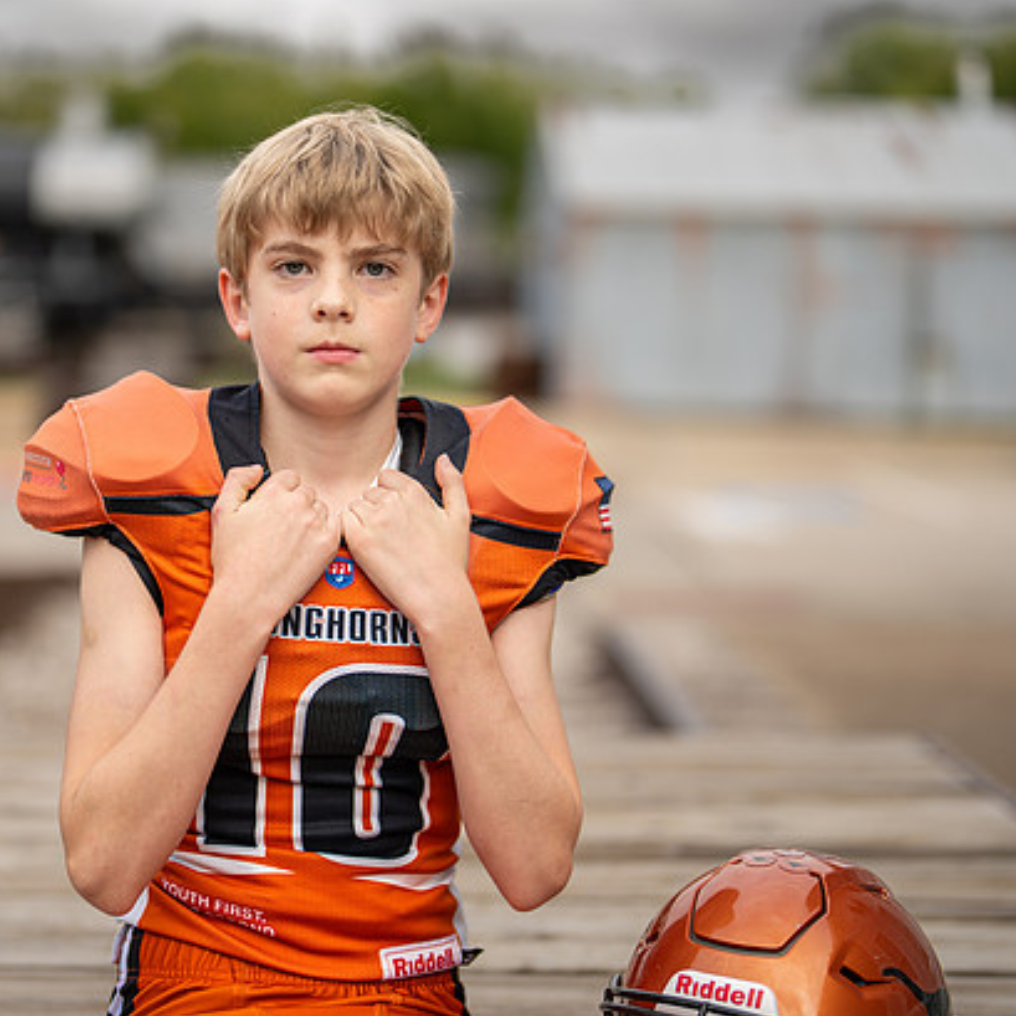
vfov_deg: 24.0
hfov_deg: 23.9
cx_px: 350
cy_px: 464
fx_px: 2391
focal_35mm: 72
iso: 100
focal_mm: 50
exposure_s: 1/1600
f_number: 1.2
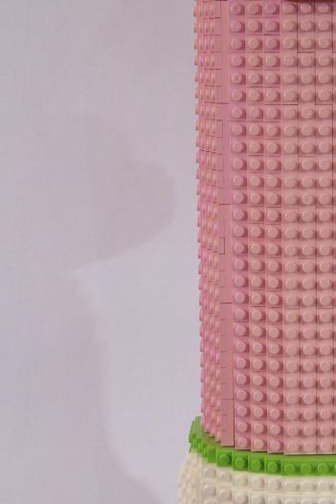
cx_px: 315
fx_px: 1359
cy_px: 286
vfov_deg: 21.0
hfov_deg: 13.9
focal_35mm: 97
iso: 80
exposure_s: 1/4
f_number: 3
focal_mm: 8
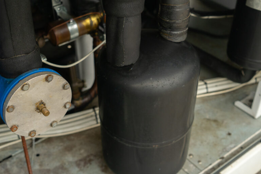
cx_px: 117
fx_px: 355
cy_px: 88
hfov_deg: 40.3
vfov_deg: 27.5
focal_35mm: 49
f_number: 4
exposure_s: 1/60
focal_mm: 37
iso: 320
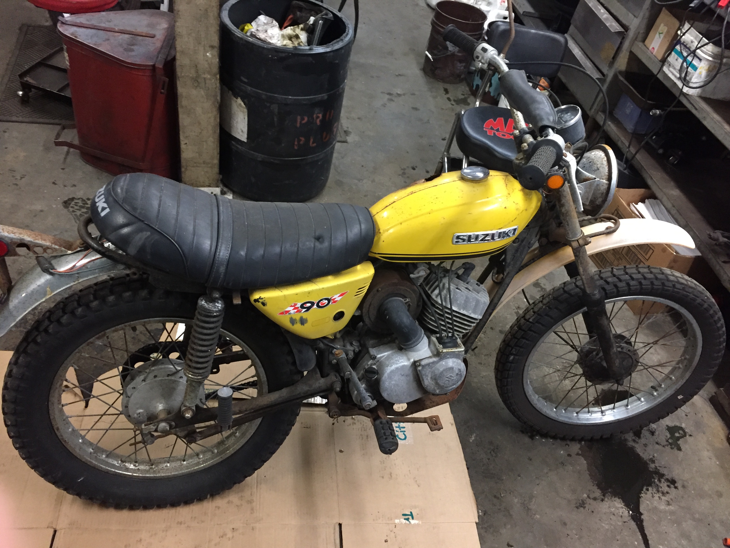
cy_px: 274
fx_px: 612
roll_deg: -13.1
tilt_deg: -41.6
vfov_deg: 48.2
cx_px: 365
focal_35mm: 29
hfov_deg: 61.7
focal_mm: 4.15
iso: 250
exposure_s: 1/30
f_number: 2.2
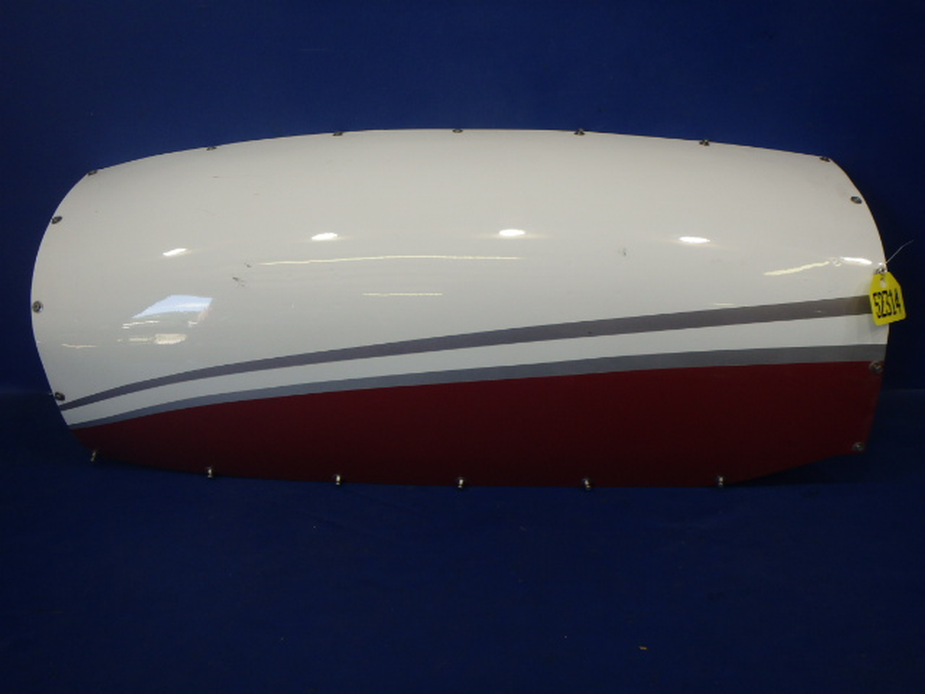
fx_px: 748
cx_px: 462
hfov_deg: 63.4
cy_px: 347
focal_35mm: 28
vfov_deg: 49.7
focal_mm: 5
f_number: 3.9
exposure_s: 1/50
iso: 200
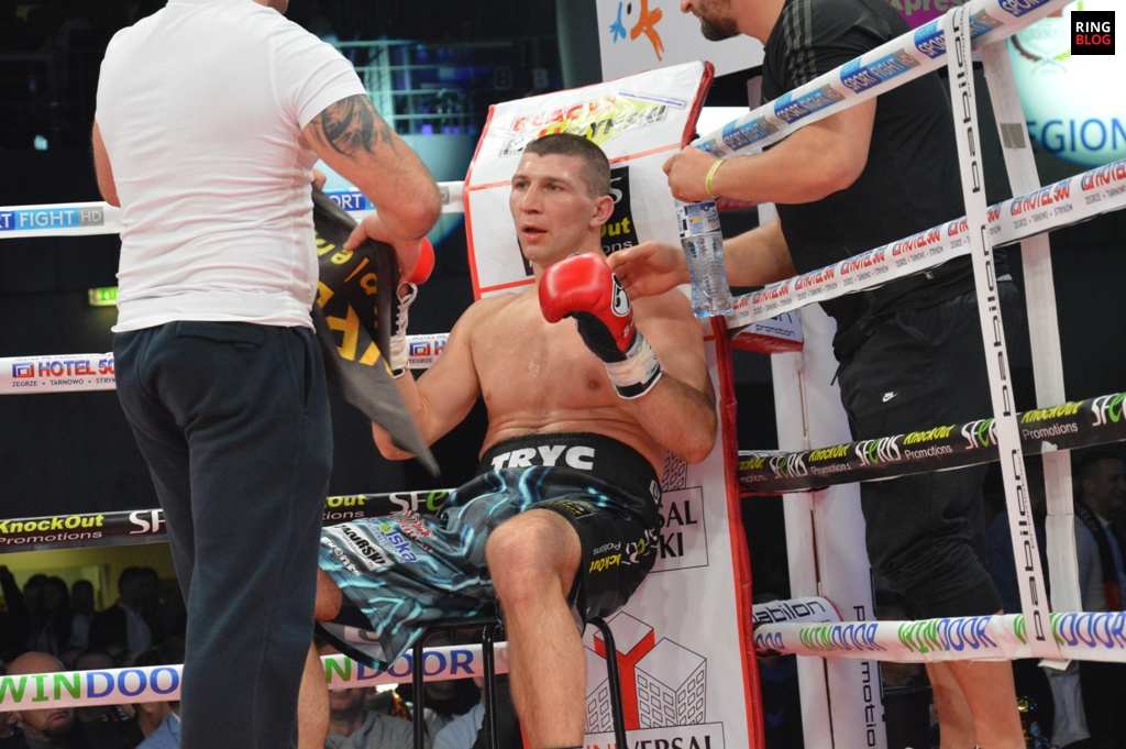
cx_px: 563
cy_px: 374
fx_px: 3281
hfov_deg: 19.5
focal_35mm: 105
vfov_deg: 13.0
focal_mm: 70
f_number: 5.3
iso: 3200
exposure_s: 1/125
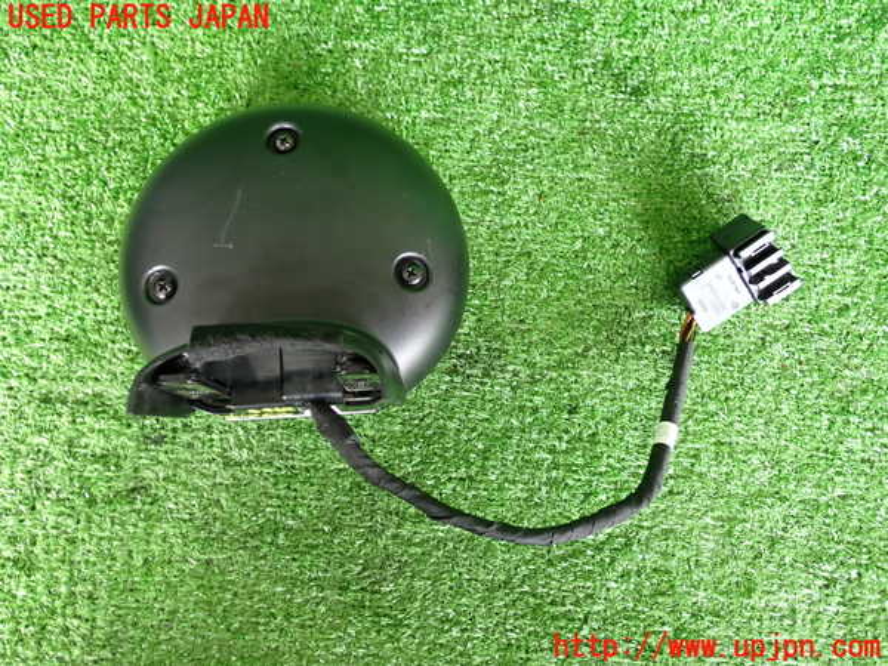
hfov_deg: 60.0
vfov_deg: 46.8
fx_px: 770
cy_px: 333
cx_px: 444
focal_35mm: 30
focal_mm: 5.4
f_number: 2.3
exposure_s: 1/30
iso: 250
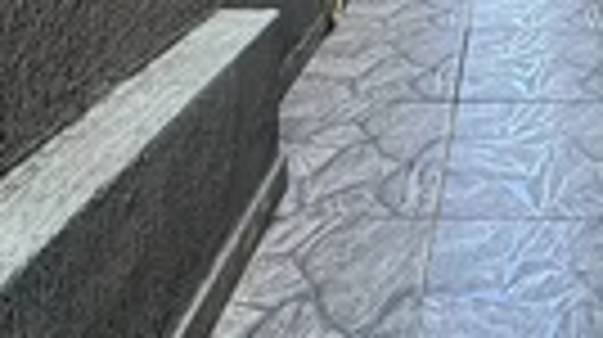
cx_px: 500
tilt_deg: +3.5
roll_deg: -0.4
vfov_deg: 20.1
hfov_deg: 43.8
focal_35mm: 44
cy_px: -259
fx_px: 703
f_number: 2.2
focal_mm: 2.22
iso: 160
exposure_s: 1/99
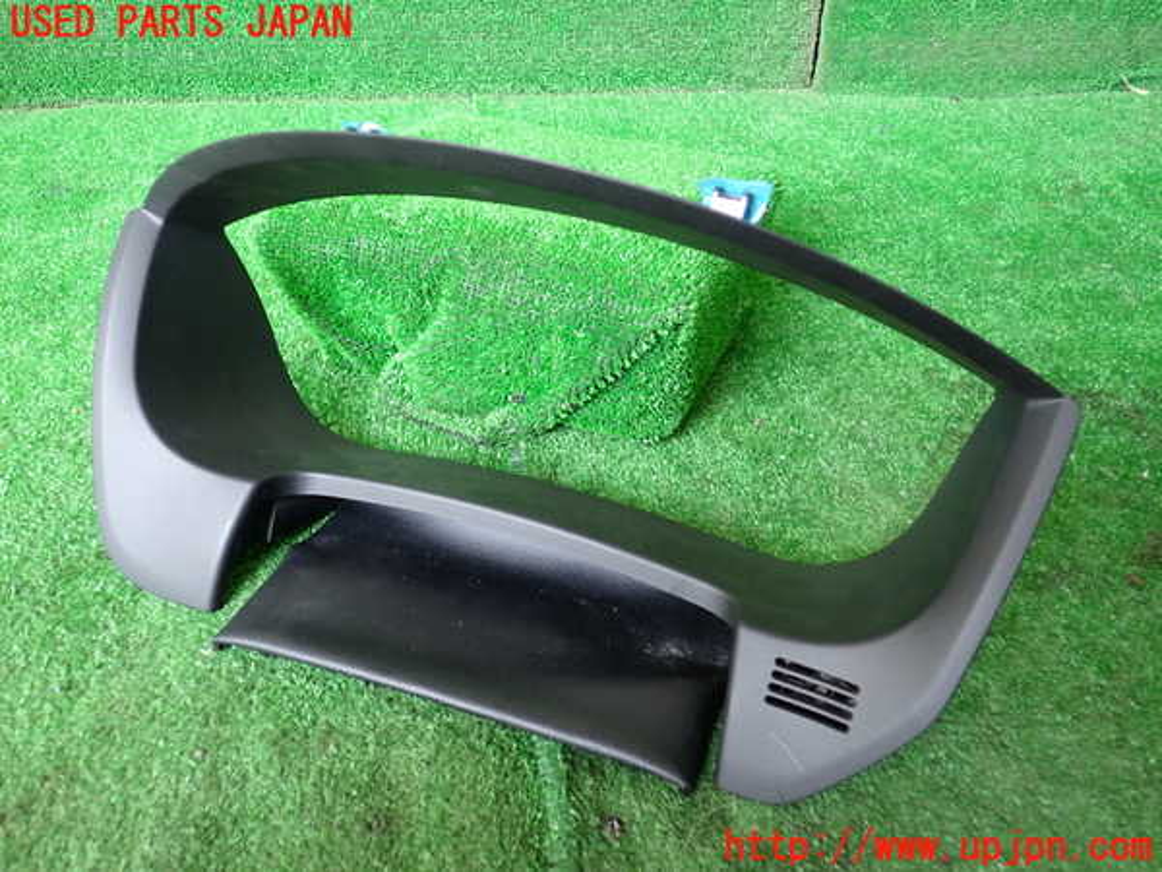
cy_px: 436
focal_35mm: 30
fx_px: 1007
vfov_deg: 46.8
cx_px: 581
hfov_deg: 60.0
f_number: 2.3
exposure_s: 1/50
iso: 200
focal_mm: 5.4
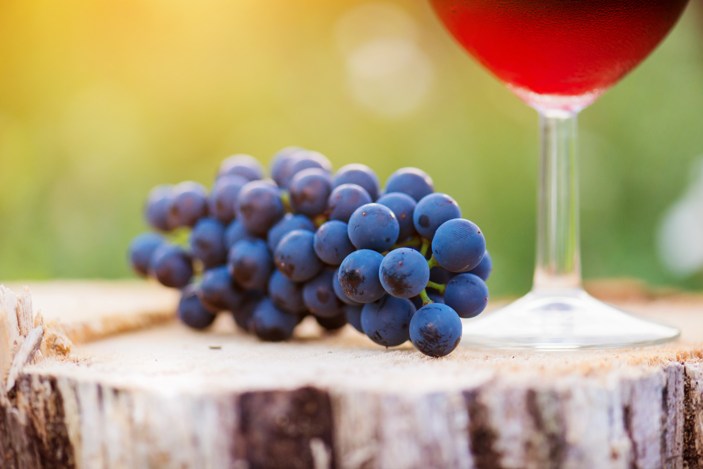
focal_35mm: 105
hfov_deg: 19.5
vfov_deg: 13.1
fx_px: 2051
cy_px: 234
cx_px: 352
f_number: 3.5
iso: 1000
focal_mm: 105
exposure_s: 1/250
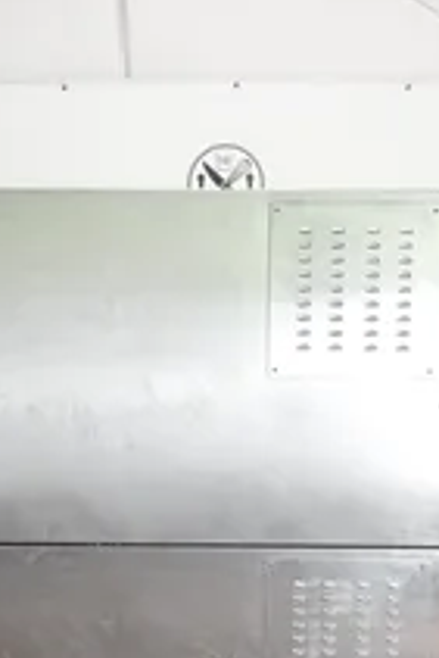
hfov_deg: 19.5
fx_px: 1278
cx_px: 216
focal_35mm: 70
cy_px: 614
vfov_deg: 27.6
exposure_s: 1/40
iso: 800
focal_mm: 13.56
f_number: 3.5
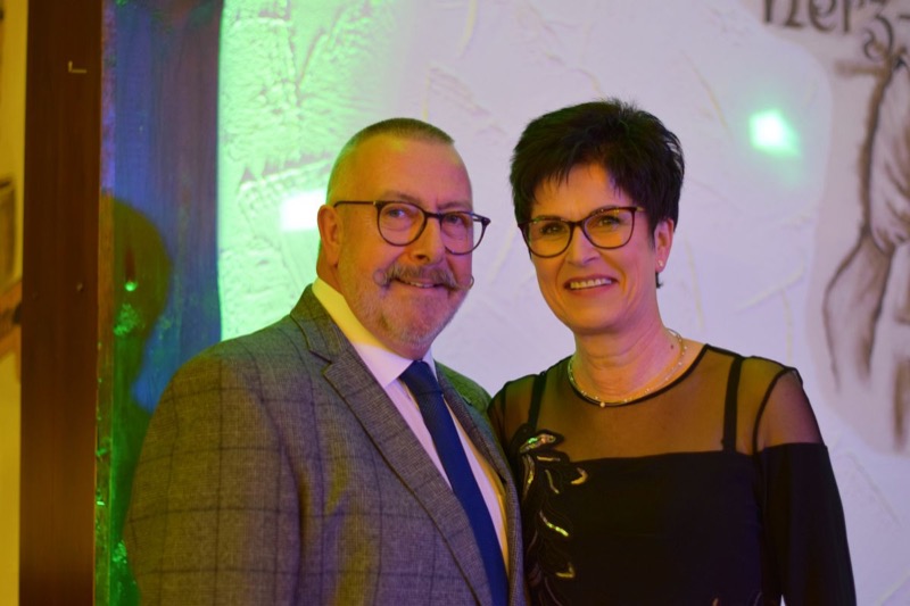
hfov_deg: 27.0
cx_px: 455
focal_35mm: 75
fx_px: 1895
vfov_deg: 18.2
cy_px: 303
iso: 800
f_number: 1.8
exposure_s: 1/60
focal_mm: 50
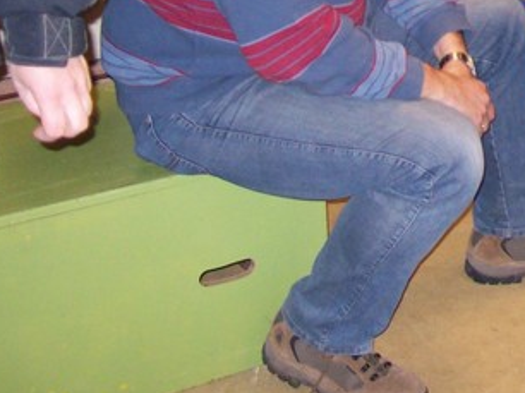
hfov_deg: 19.9
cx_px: 595
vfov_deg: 15.3
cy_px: -47
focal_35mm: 94
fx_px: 1425
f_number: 2.7
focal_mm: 6
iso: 200
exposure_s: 1/64
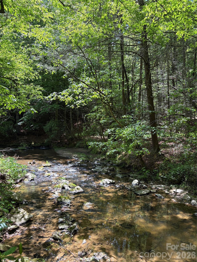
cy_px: 131
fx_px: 197
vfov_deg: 67.3
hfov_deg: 53.1
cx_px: 98
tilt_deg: -0.9
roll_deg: -0.3
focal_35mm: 26
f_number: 1.6
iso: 50
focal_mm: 5.96
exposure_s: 1/339
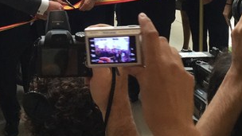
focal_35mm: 89
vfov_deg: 13.3
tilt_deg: -16.9
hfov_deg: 23.9
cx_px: 98
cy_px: -12
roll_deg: -2.5
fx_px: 571
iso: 80
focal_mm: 3.3
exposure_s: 1/33
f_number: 2.4
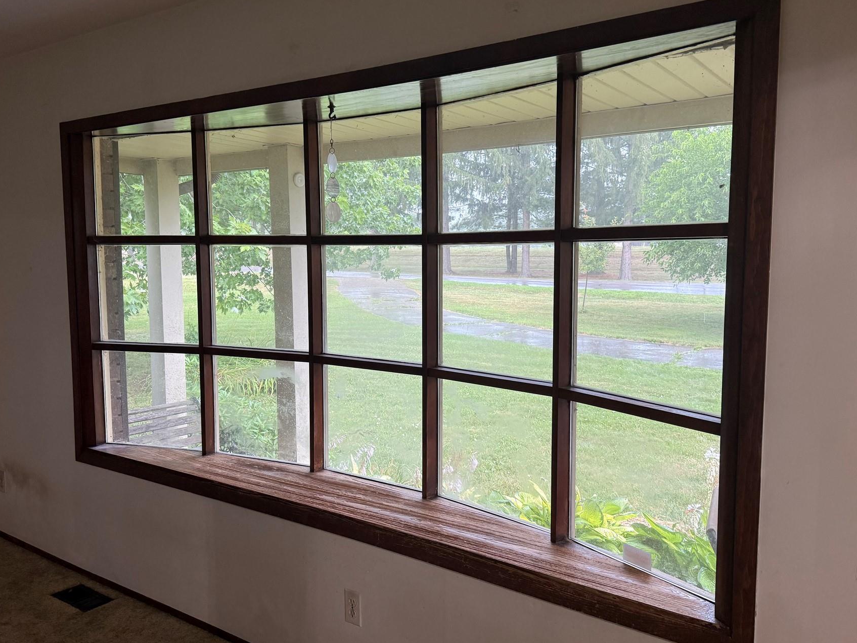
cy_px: 313
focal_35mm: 29
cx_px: 454
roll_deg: -0.4
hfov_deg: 61.6
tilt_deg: -4.6
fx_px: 718
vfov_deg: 48.2
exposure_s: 1/85
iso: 200
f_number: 1.78
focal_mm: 6.76
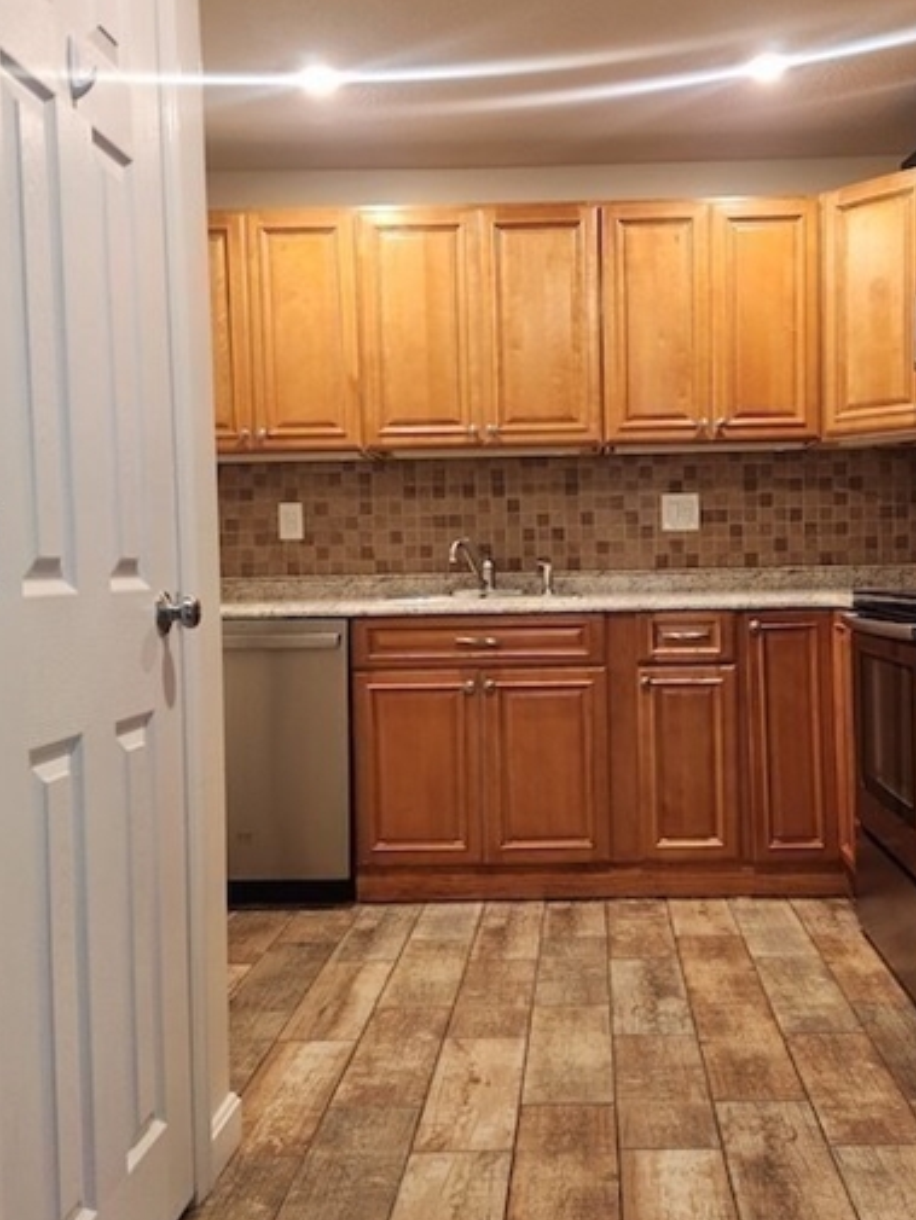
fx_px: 1234
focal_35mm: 35
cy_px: 626
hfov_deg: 40.4
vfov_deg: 52.6
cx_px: 570
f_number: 1.8
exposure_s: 1/120
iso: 400
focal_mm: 5.4
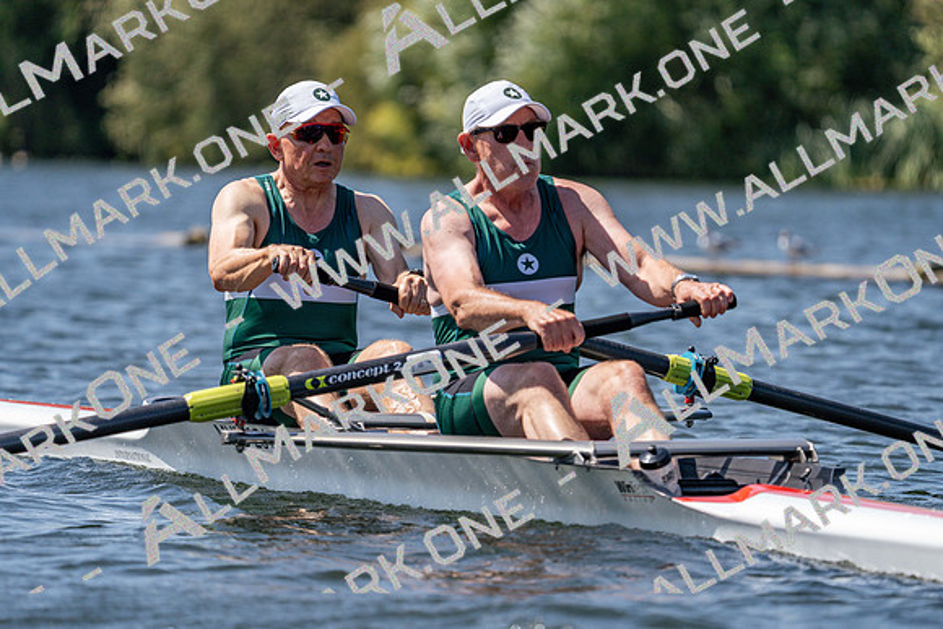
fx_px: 9484
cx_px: 472
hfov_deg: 5.7
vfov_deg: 3.8
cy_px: 314
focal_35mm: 362
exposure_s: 1/2000
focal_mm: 362
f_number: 6.3
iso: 320
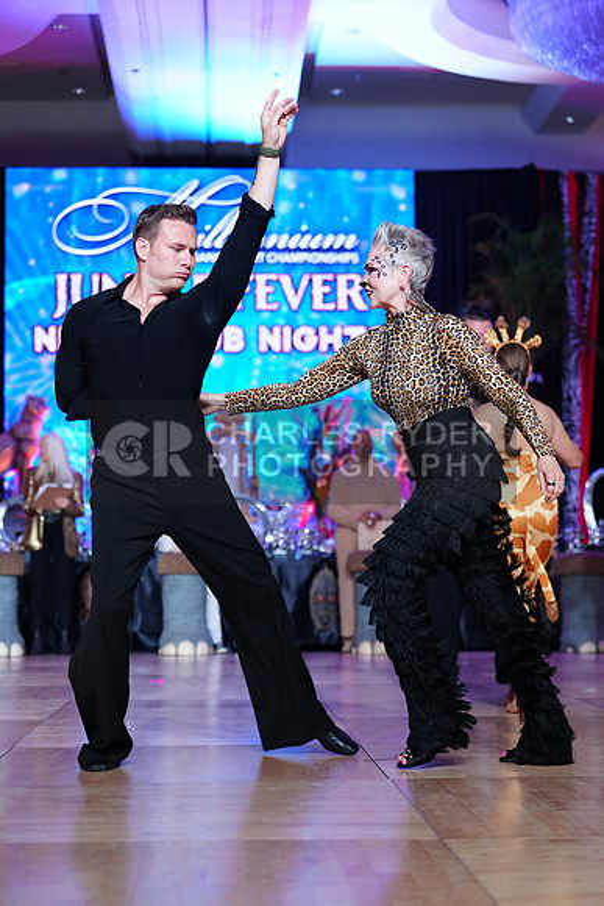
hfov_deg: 19.5
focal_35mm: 70
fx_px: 1760
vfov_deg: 28.8
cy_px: 453
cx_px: 302
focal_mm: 70
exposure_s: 1/400
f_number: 2.8
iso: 2500
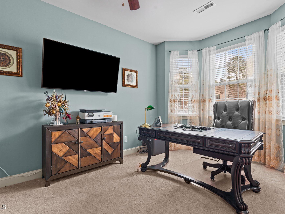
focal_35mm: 18
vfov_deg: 71.6
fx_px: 148
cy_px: 106
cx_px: 155
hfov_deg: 87.6
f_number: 8
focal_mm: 16
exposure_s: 1.6
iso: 400
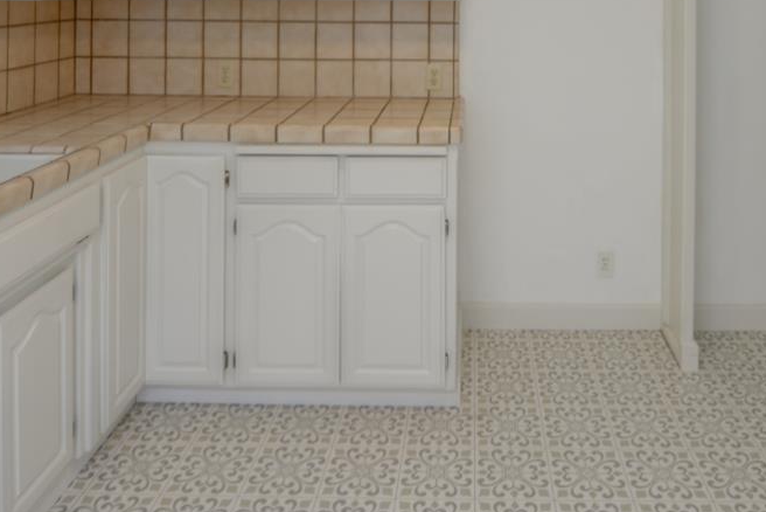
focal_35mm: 32
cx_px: 471
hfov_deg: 58.1
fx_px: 681
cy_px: -13
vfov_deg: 36.5
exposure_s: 1/10
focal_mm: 14
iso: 400
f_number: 10
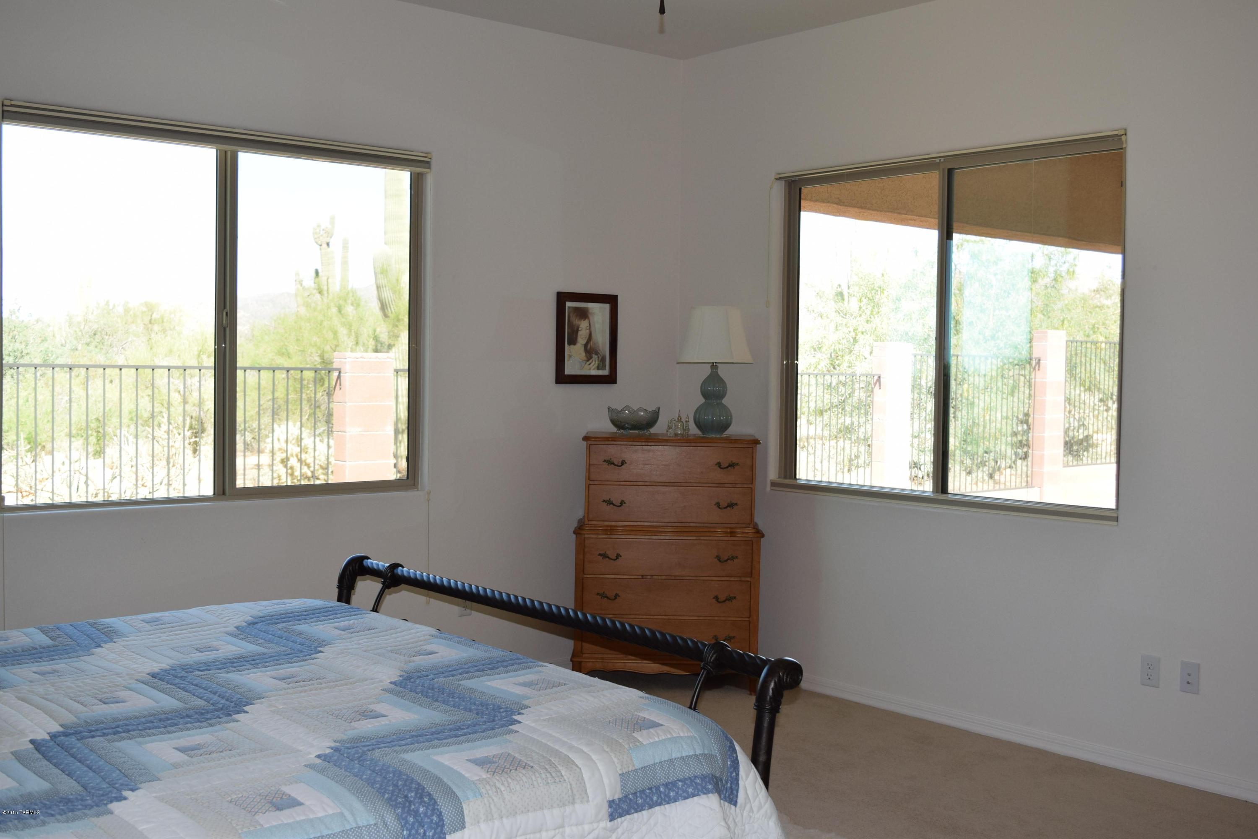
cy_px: 420
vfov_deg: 35.5
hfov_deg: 51.3
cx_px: 629
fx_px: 1311
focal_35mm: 38
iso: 360
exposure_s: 1/125
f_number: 5.6
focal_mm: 25
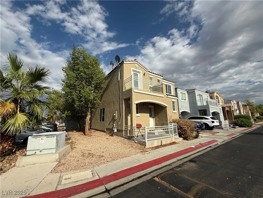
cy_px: 99
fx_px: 106
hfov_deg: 102.1
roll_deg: +0.5
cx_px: 132
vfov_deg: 85.7
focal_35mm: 14
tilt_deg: +13.2
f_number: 2.2
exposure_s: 1/3891
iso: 50
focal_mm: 2.22
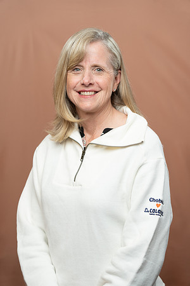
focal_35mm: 94
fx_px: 744
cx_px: 95
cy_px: 143
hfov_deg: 14.6
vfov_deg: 21.7
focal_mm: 94
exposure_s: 1/160
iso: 320
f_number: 4
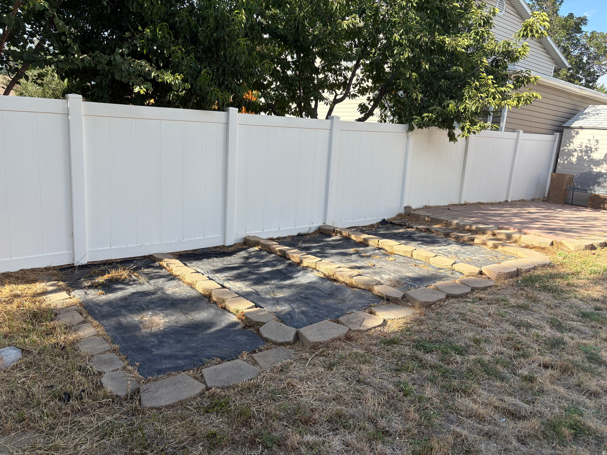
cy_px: 228
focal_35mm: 26
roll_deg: -4.0
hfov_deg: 67.3
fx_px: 456
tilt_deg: -10.2
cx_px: 304
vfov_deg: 53.1
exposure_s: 1/1239
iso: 50
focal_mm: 5.96
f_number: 1.6
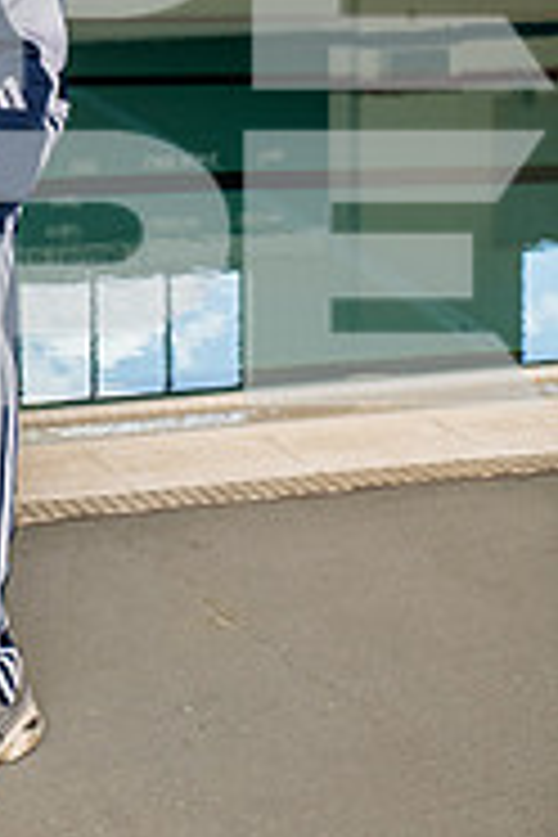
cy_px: -45
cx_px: -112
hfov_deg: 13.7
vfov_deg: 20.2
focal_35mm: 97
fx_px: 2255
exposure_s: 1/250
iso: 640
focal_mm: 40
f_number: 7.1
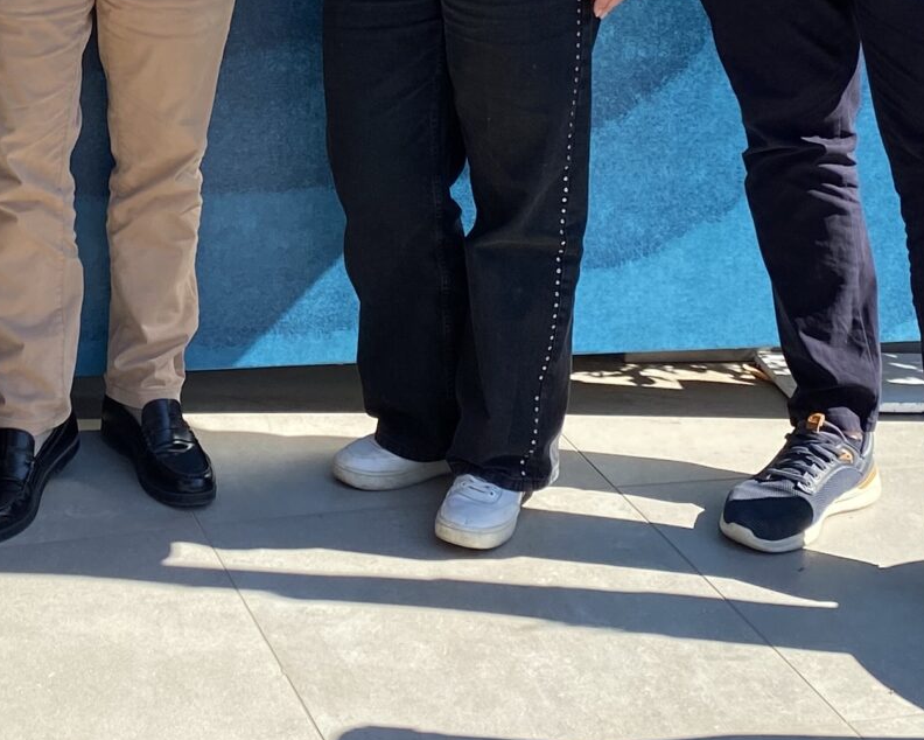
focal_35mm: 82
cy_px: -69
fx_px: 2243
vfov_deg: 18.1
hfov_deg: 22.9
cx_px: 156
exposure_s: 1/965
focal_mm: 4.25
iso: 32
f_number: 1.8
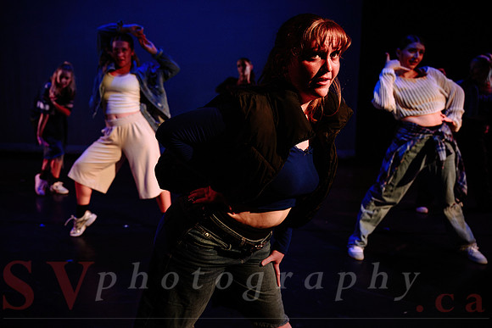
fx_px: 411
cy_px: 151
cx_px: 184
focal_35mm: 30
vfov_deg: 43.5
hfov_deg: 61.0
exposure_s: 1/300
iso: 1600
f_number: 2.8
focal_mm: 24
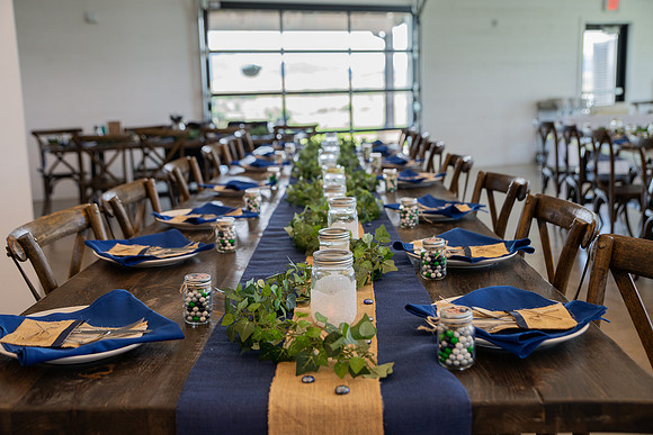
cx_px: 326
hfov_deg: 46.4
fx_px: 762
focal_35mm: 42
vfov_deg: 31.9
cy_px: 218
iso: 500
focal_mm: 42
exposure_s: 1/160
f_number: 3.5
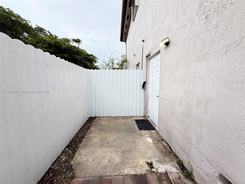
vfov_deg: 85.7
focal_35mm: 14
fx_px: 99
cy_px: 92
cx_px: 122
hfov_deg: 102.1
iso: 125
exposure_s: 1/99
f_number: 2.2
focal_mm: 2.22
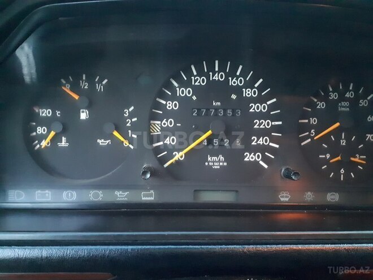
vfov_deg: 51.4
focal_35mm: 27
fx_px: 291
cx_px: 186
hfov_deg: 65.3
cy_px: 140
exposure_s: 1/10
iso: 2000
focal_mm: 3.6
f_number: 1.9
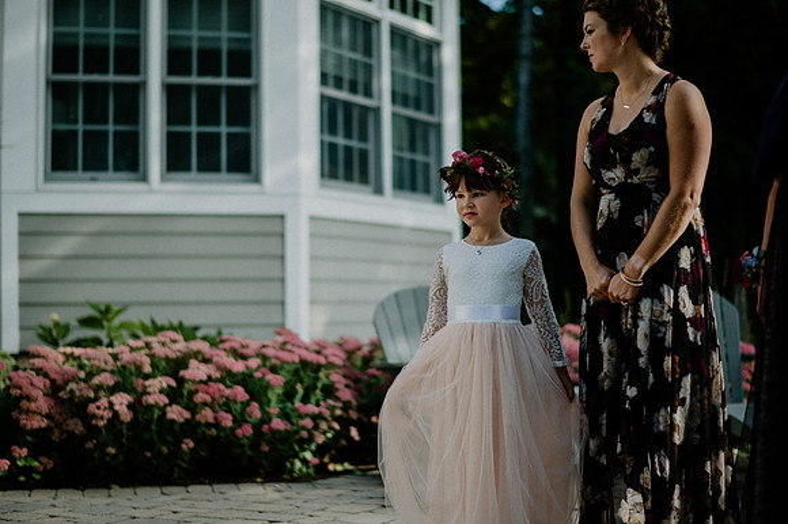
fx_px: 1269
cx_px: 394
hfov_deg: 34.5
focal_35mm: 58
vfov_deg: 23.4
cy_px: 262
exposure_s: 1/3200
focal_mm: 58
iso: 125
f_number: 1.6
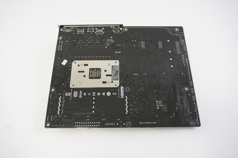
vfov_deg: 47.8
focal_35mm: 27
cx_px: 119
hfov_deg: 67.4
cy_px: 79
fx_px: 178
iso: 6400
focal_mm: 18
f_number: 5.6
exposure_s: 1/320
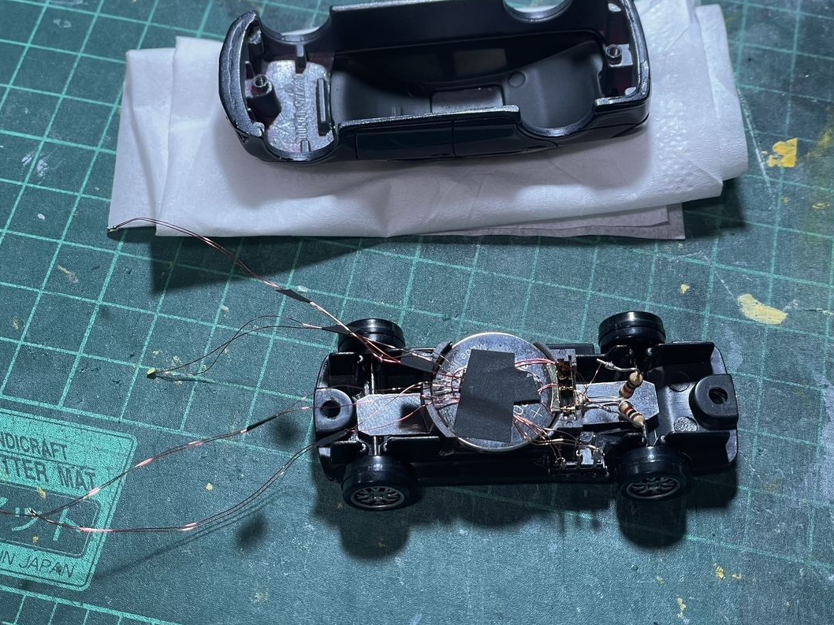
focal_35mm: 59
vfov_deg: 24.8
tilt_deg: -59.6
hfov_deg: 32.7
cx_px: 414
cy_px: 288
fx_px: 1421
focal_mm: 6
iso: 100
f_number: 2
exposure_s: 1/60
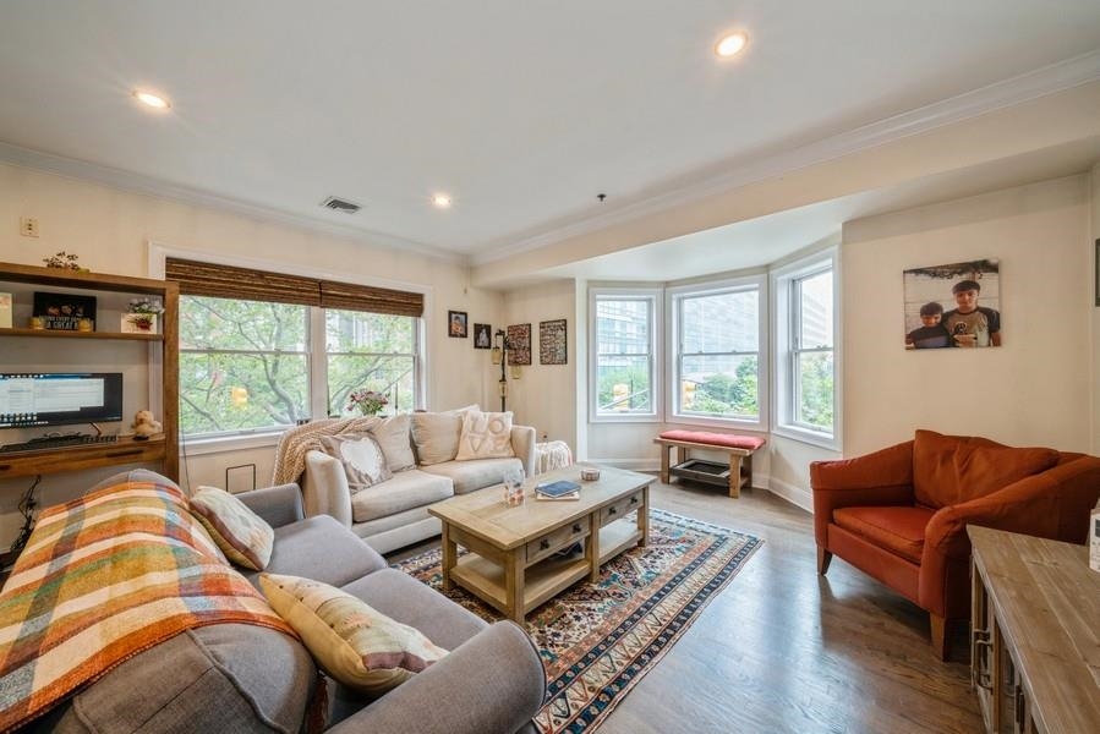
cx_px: 550
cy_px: 367
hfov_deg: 112.6
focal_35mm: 12
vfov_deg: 90.0
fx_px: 367
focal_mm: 12
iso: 200
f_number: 11
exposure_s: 1/2.5
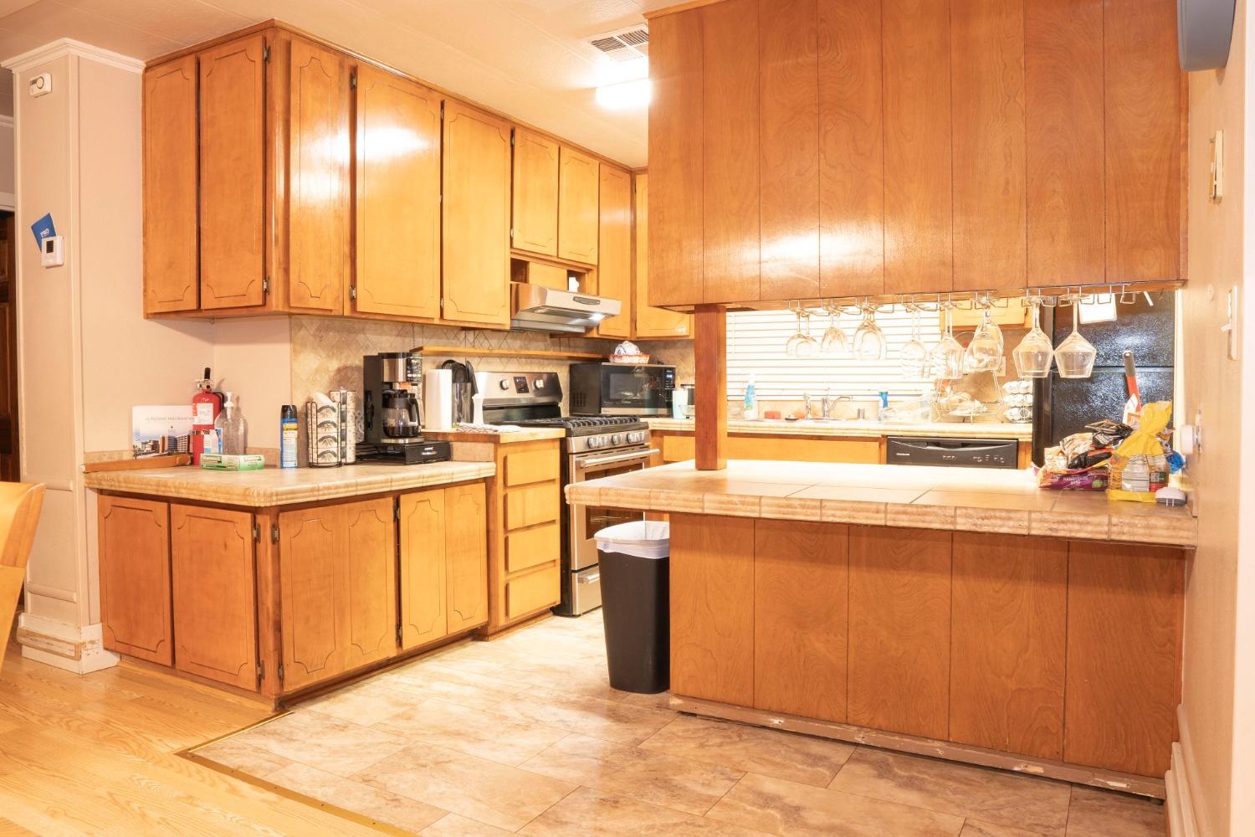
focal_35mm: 24
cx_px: 628
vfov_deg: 53.1
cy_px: 418
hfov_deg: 73.7
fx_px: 837
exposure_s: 2.5
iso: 100
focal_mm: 16
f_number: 11
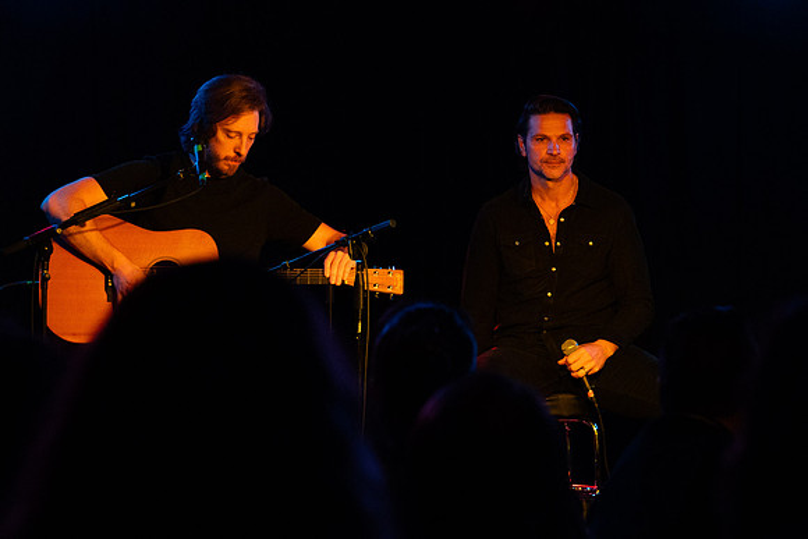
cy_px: 252
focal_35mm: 119
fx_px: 2664
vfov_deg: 11.6
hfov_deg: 17.2
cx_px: 589
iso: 3200
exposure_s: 1/640
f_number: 4
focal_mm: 70
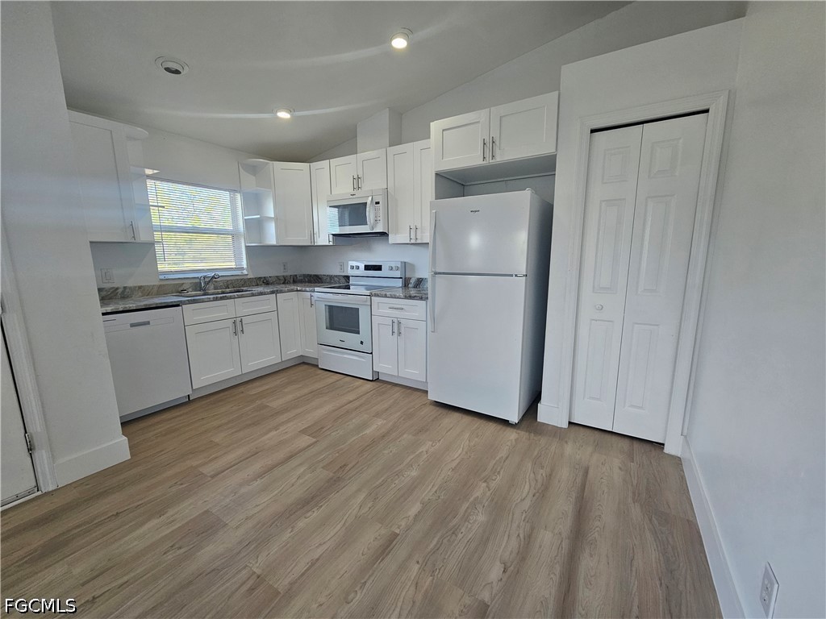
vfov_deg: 89.9
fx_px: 310
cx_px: 413
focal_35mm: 13
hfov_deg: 106.2
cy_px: 310
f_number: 2.2
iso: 125
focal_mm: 2.2
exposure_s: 1/60
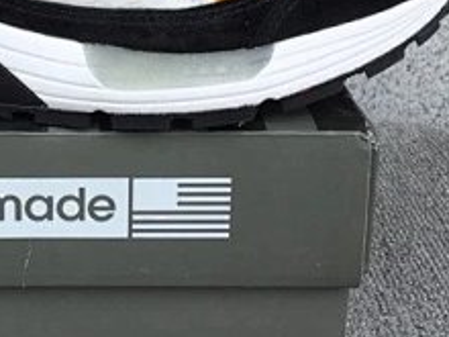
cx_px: 29
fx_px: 1167
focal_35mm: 90
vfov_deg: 16.2
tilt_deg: -19.8
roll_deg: -0.3
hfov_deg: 21.2
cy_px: 35
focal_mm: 3.3
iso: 25
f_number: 2.4
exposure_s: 1/407
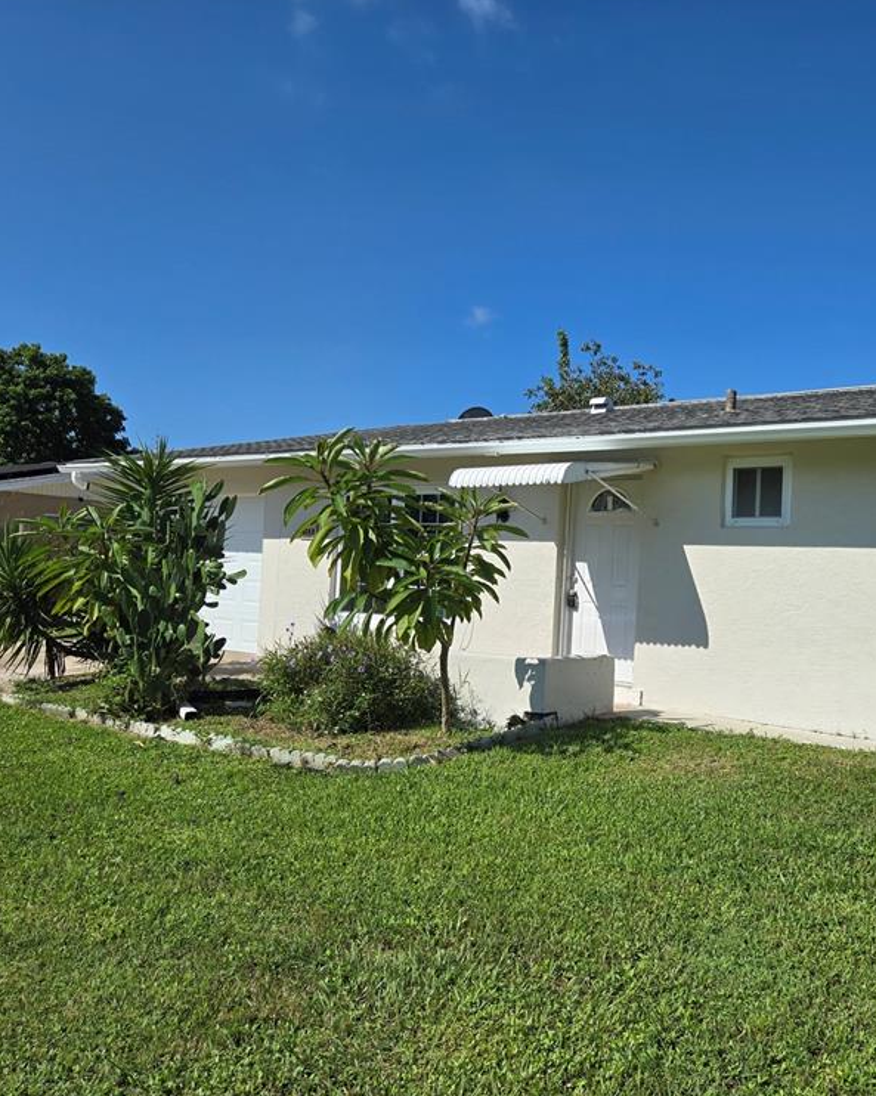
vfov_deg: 57.2
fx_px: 1005
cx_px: 610
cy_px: 554
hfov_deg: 46.1
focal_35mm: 31
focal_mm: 5.4
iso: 25
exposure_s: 1/3134
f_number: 1.8
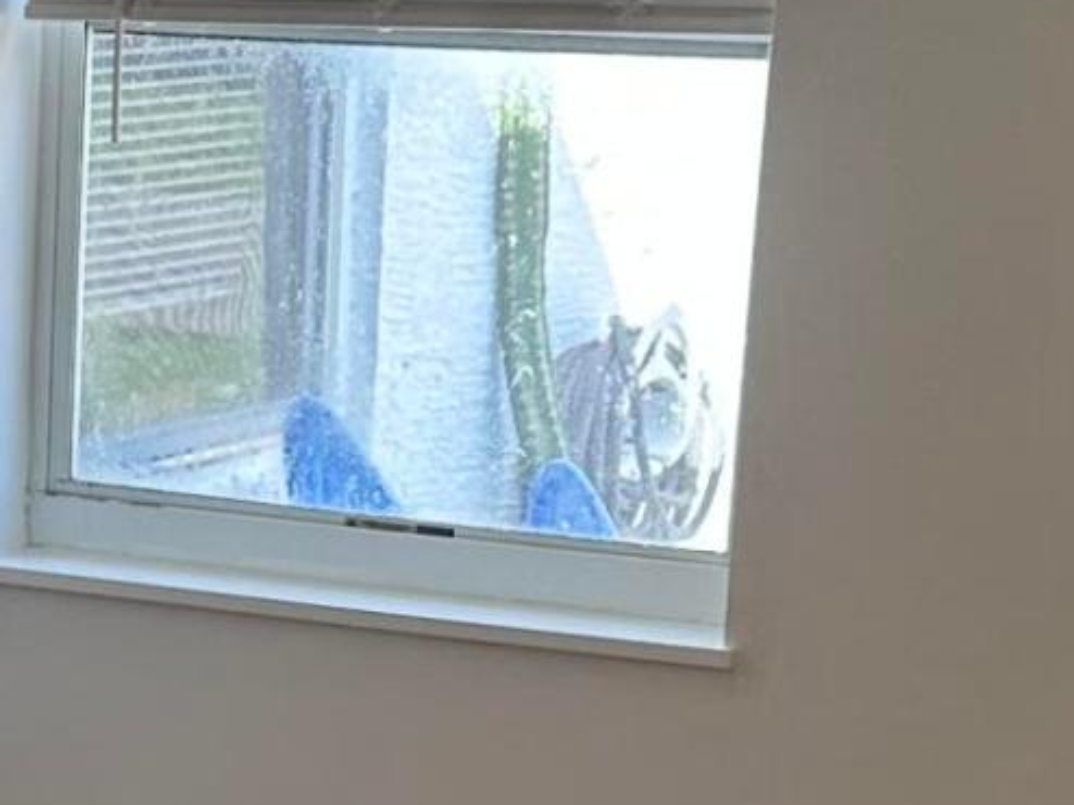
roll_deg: -1.2
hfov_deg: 13.8
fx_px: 4342
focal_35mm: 140
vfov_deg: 10.3
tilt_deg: -15.8
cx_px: -122
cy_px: 1134
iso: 80
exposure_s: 1/136
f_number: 1.78
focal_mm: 6.86
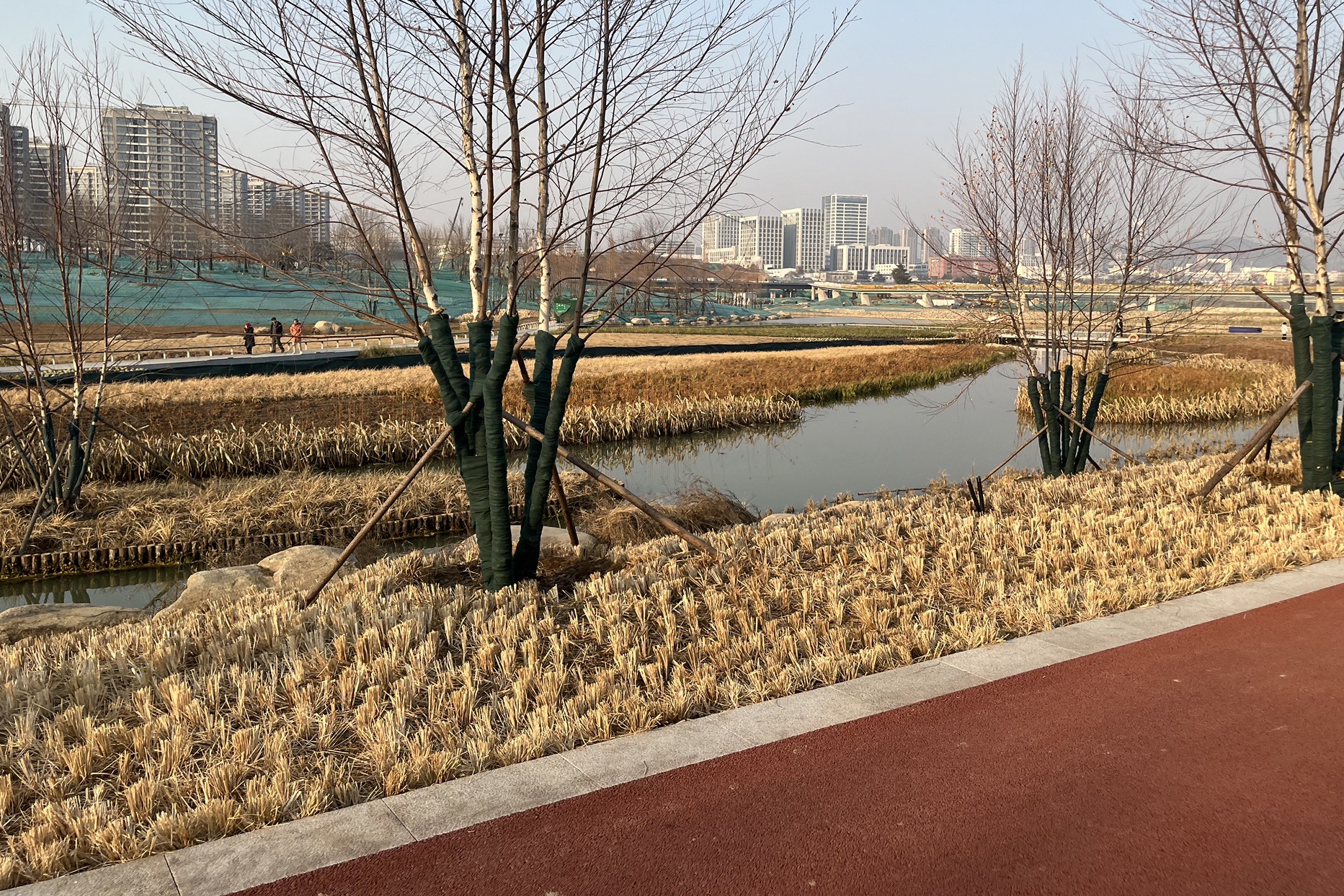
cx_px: 639
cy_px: 362
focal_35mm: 29
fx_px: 1082
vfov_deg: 44.7
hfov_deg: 63.6
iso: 50
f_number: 1.6
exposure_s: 1/1992
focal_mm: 5.1
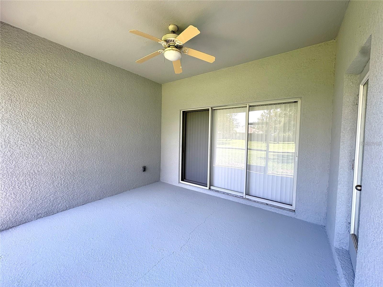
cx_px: 192
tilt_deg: -3.6
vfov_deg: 85.7
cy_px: 144
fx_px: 155
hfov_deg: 102.1
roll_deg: -1.1
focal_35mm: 14
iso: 40
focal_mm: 2.22
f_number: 2.2
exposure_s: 1/99
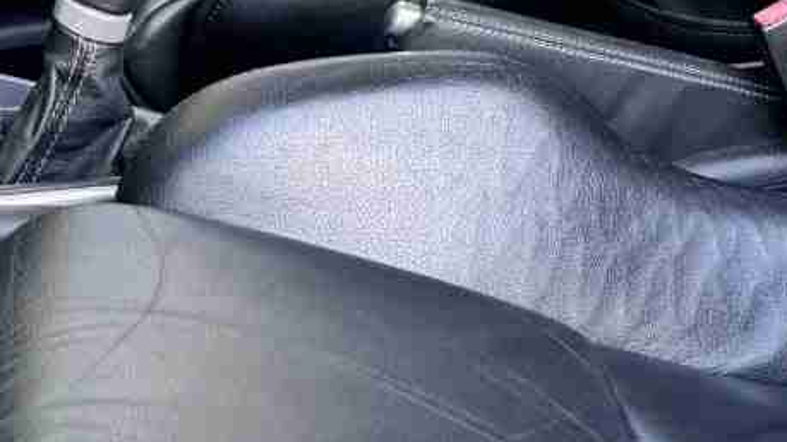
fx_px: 1711
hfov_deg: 23.4
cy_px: -478
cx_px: 974
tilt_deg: -3.9
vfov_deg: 12.7
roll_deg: -2.4
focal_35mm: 82
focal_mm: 6.76
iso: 125
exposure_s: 1/121
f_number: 1.78
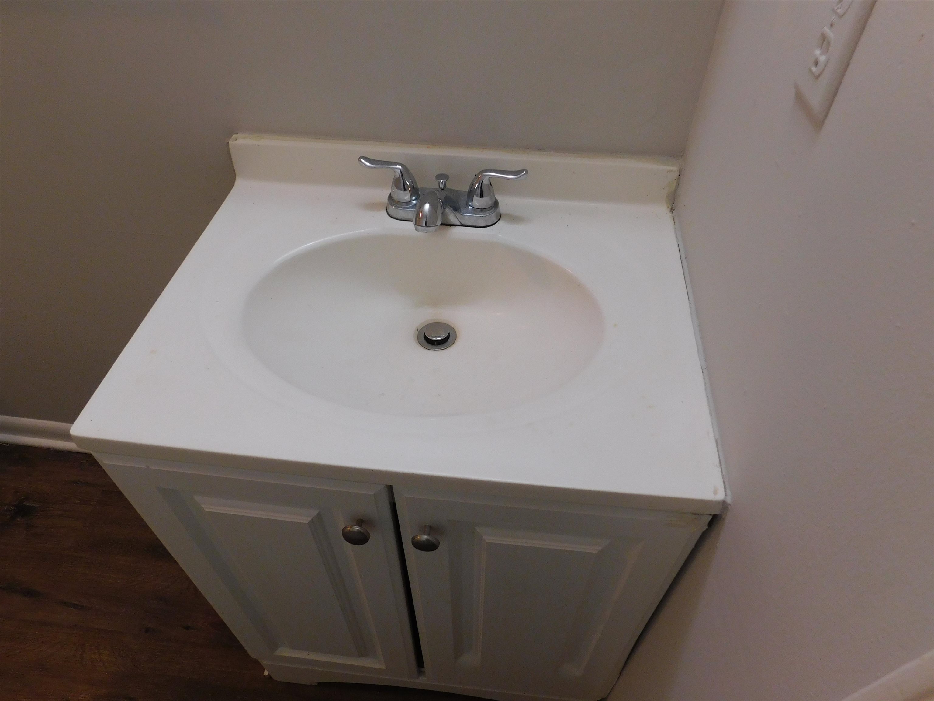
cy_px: 350
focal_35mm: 23
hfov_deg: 73.9
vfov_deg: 58.9
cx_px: 467
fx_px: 621
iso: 200
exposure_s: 1/30
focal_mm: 4
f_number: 3
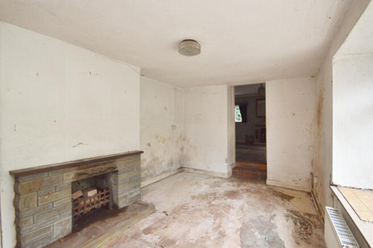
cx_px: 186
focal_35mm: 15
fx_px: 155
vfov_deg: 77.2
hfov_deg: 100.4
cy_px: 124
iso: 200
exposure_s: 1/100
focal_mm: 10
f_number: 5.6
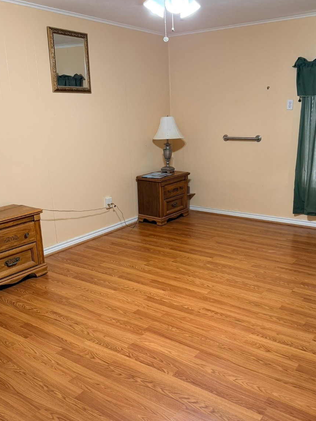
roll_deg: +0.3
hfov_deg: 44.0
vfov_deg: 56.8
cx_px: 188
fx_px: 389
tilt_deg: -16.5
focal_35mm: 32
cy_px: 211
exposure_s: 1/60
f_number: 1.78
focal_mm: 6.76
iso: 250
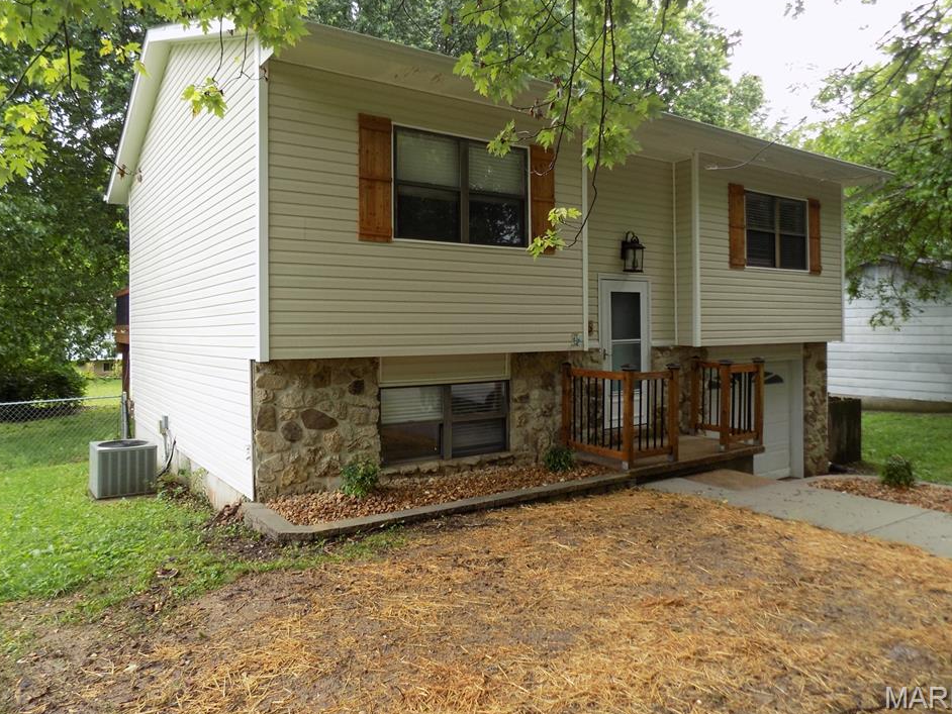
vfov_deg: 54.8
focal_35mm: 25
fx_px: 688
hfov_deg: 69.4
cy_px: 331
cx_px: 469
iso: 80
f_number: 3.1
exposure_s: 1/50
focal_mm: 4
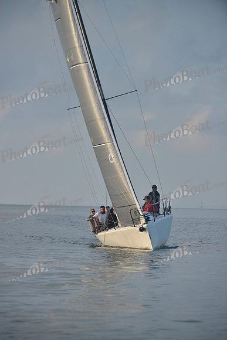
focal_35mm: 220
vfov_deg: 9.4
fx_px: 2079
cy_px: 170
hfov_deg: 6.2
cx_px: 114
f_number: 4
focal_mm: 220
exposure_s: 1/2000
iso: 280
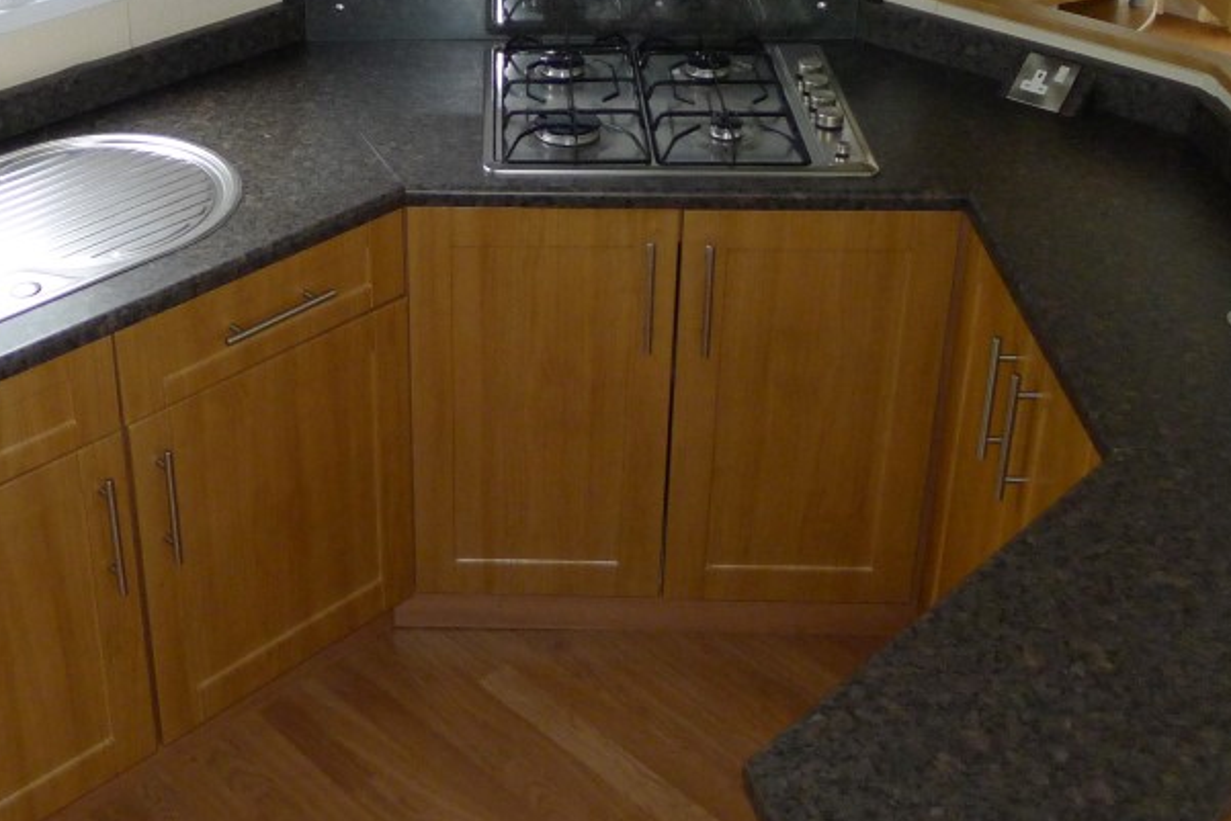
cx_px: 359
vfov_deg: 28.4
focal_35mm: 46
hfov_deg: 41.9
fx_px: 1573
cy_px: 117
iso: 400
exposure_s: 1/60
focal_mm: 5.1
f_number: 2
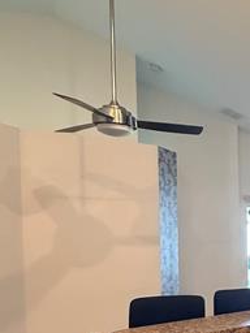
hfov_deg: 26.2
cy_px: 248
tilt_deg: -2.0
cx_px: 365
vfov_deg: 43.4
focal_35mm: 42
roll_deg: -2.2
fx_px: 404
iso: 640
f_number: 2.2
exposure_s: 1/60
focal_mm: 2.22
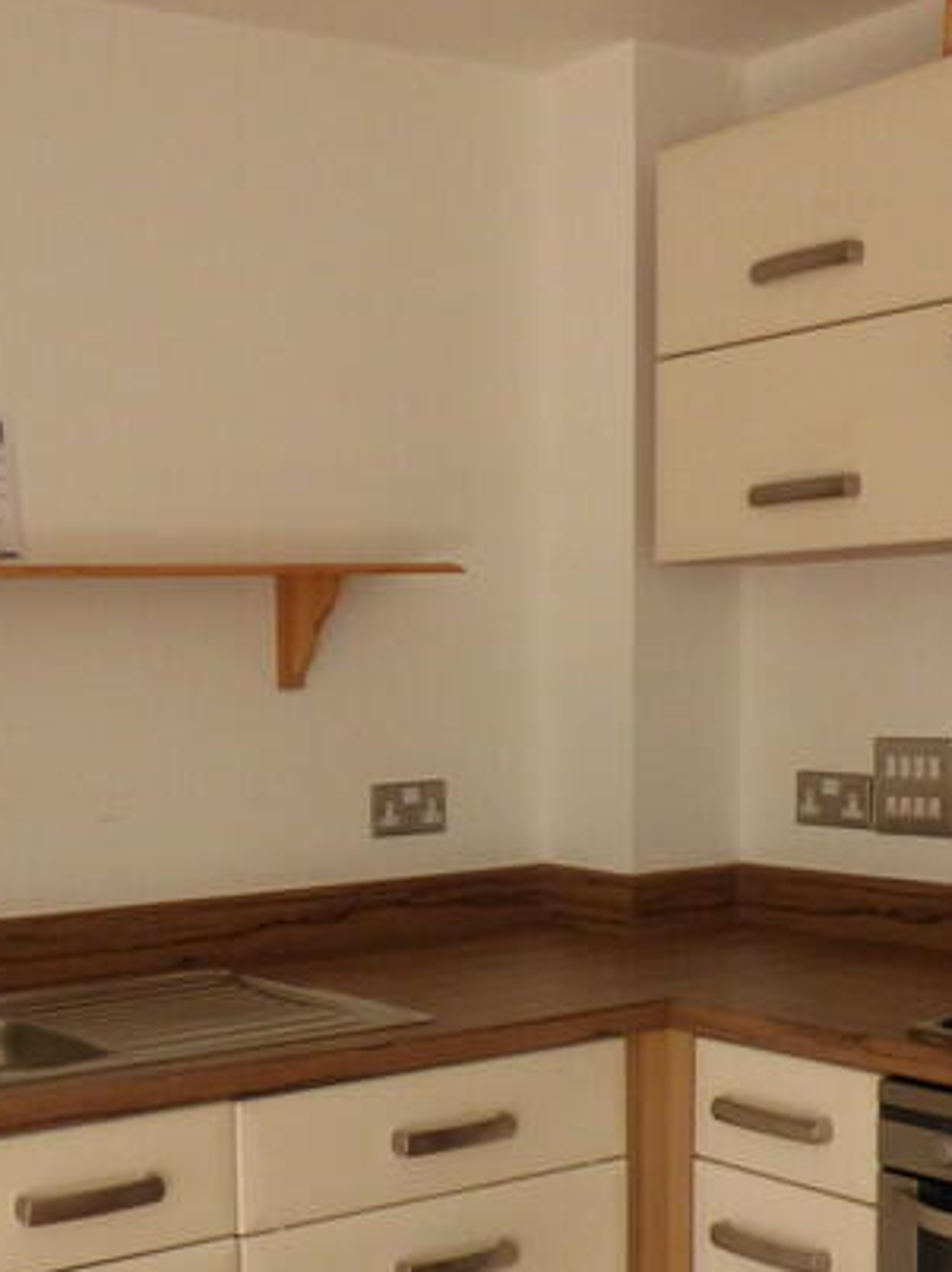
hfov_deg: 27.8
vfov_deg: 36.9
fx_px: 1872
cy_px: 899
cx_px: 158
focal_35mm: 51
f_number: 2.8
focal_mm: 3.58
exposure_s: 1/160
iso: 320
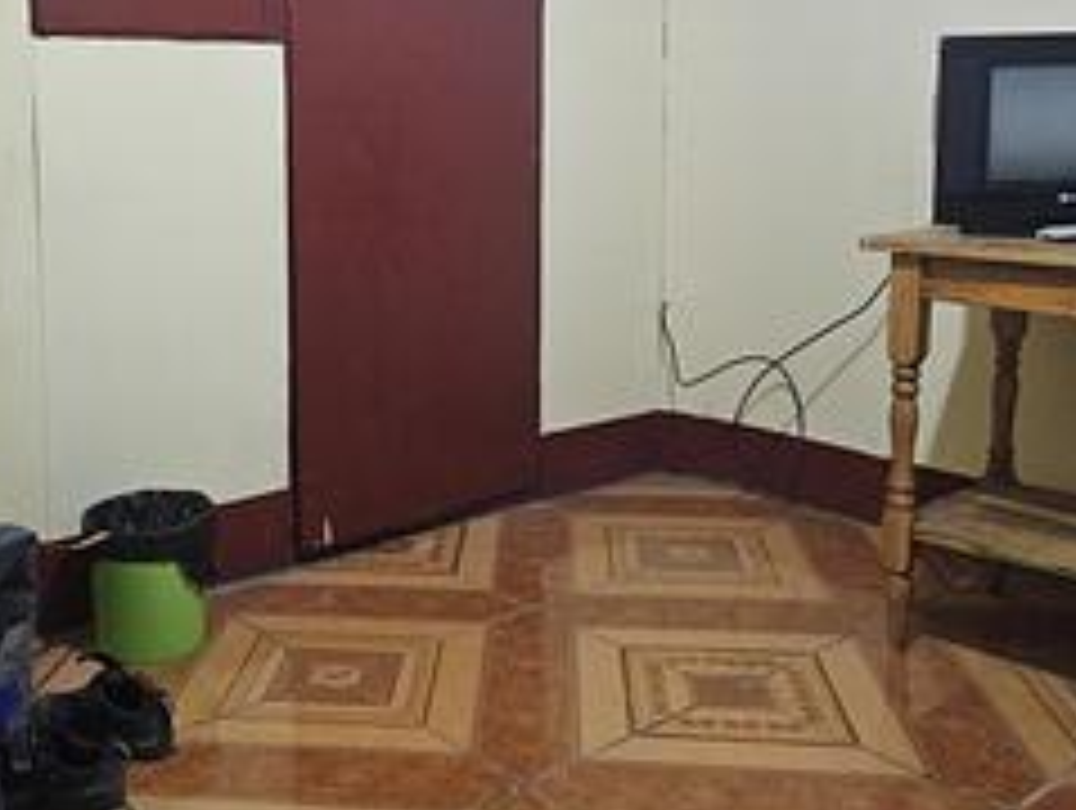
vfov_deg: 34.7
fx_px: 1276
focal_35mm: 41
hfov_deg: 45.3
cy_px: 238
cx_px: 398
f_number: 1.7
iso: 640
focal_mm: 6.3
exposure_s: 1/30
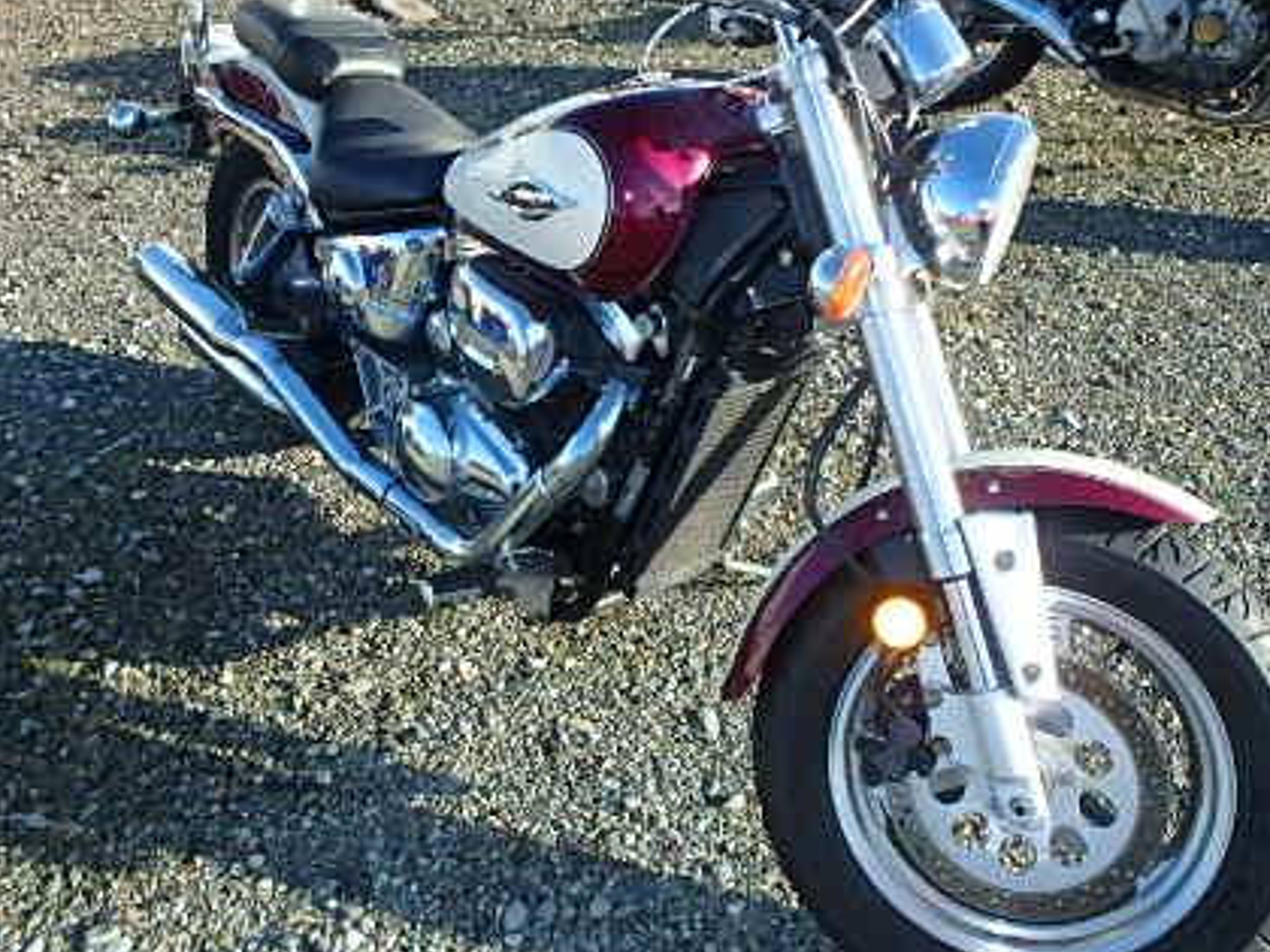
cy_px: 426
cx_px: 698
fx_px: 1174
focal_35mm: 32
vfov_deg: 44.1
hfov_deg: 56.7
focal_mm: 3.7
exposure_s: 1/400
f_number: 3.5
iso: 125
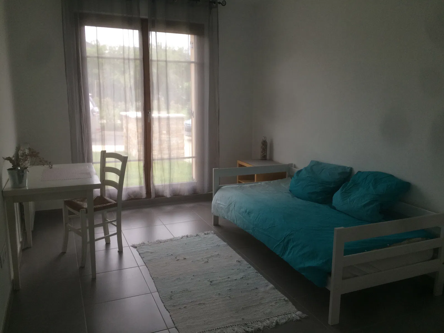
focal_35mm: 29
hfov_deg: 61.7
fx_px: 372
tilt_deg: -11.0
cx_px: 222
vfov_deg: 48.2
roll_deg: -0.2
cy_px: 166
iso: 64
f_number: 2.2
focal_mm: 4.15
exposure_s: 1/33
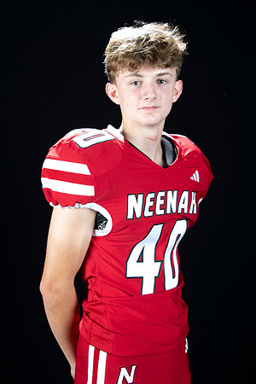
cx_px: 128
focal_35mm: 65
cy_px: 192
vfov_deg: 31.0
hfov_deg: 20.9
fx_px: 693
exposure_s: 1/160
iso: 320
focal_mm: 65
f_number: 9
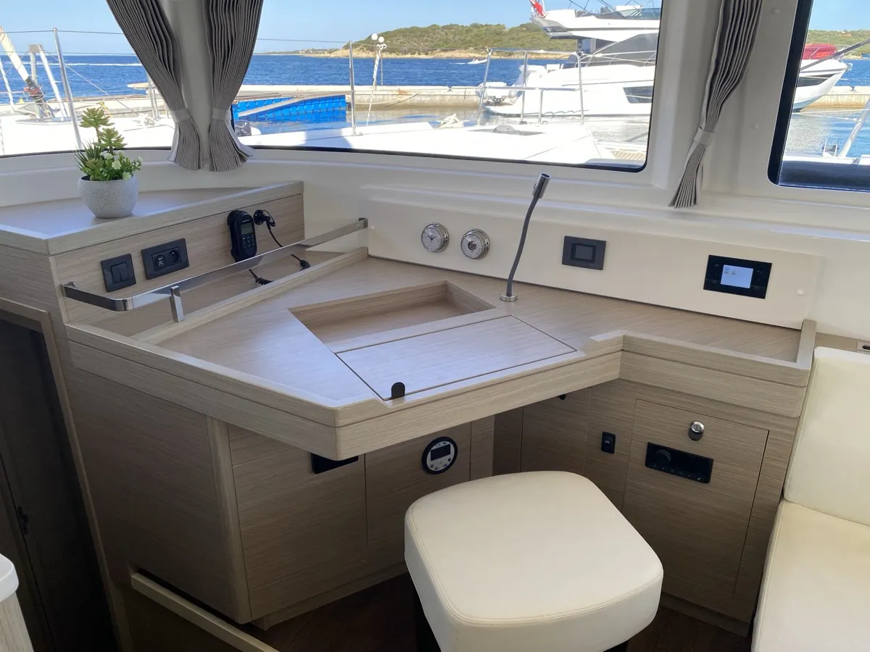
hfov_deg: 67.3
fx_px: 653
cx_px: 435
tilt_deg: -21.9
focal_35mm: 26
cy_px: 326
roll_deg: -0.1
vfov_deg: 53.1
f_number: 1.8
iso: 32
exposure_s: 1/186
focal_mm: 4.25
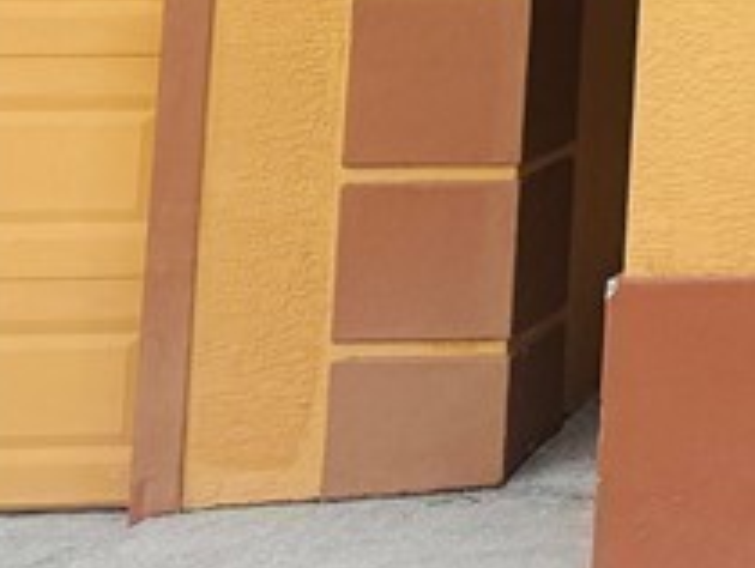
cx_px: 1801
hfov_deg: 12.9
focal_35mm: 117
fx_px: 2555
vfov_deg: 11.5
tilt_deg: +5.9
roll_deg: -0.6
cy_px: -550
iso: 100
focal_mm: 6.76
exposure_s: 1/979
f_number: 1.78
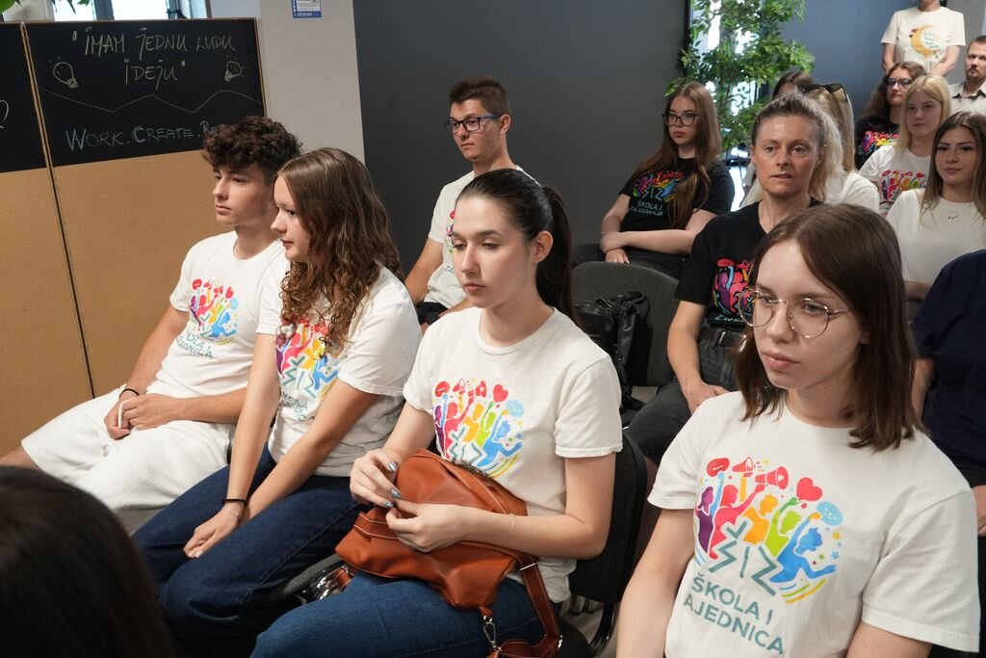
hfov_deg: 58.7
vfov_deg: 41.1
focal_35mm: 32
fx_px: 877
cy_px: 329
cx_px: 493
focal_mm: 32
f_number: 8
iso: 2000
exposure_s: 1/40
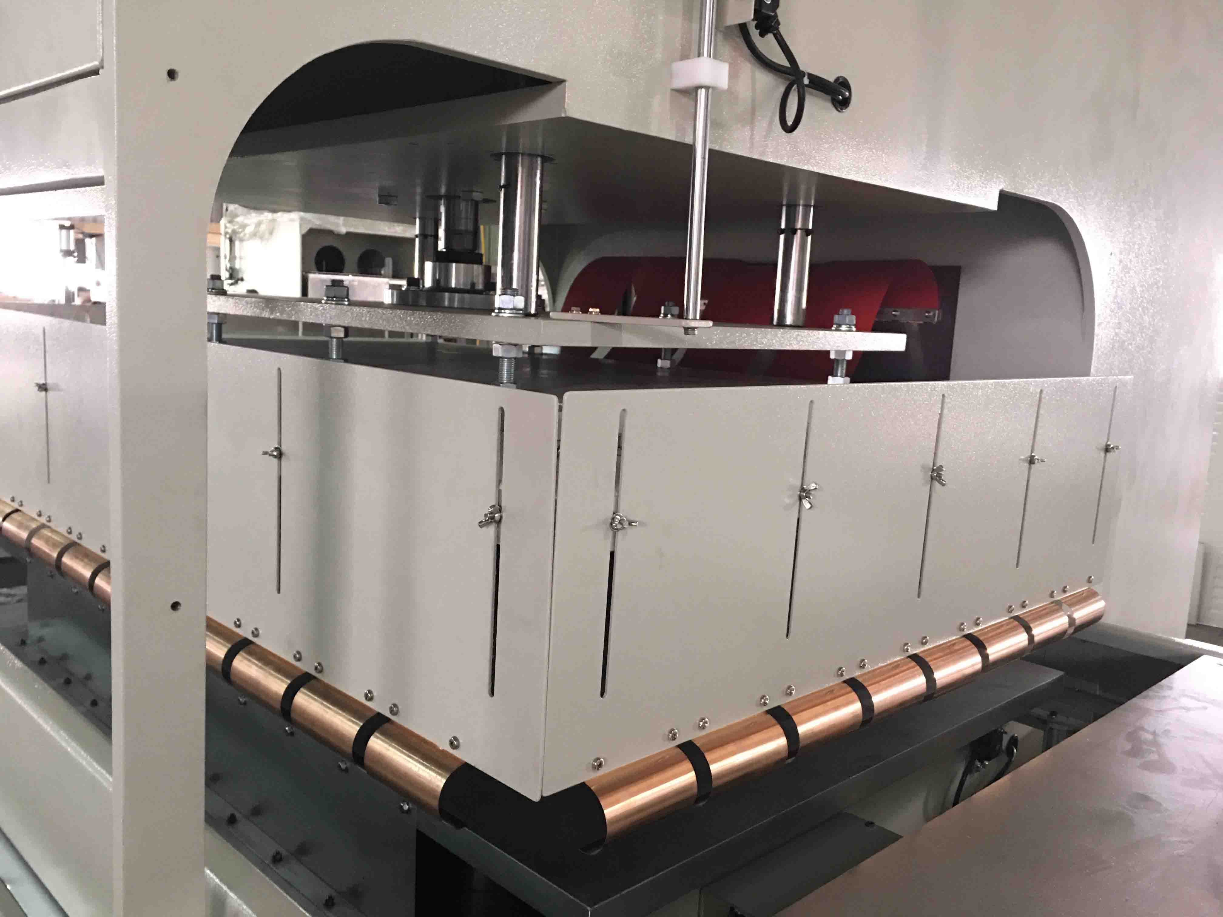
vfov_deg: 48.2
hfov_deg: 61.7
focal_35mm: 29
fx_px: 1025
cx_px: 612
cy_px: 458
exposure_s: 1/10
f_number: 2.2
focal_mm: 4.15
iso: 100
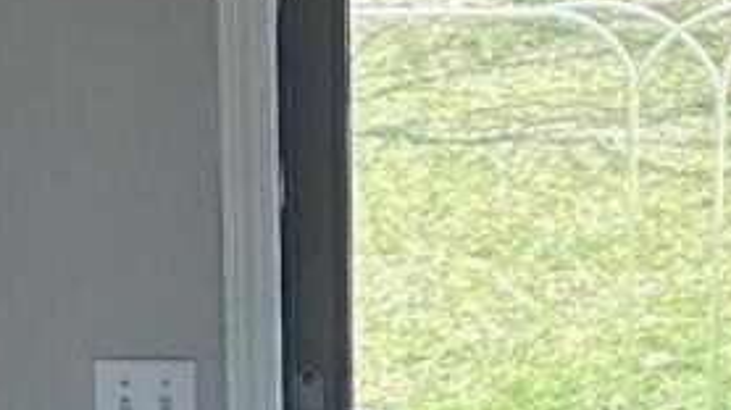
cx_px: 550
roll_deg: -0.8
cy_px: 66
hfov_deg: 11.4
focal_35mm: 188
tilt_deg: -16.9
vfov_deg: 6.4
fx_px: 3642
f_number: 1.78
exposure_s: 1/195
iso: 64
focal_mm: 6.86
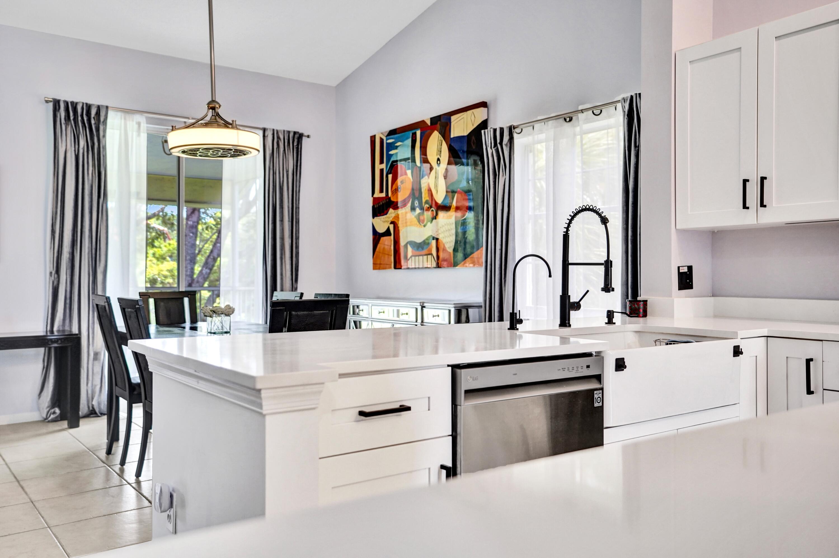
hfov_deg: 62.0
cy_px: 279
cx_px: 420
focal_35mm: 30
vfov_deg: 43.6
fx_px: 699
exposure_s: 1/500
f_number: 2.8
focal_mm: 30
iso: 800
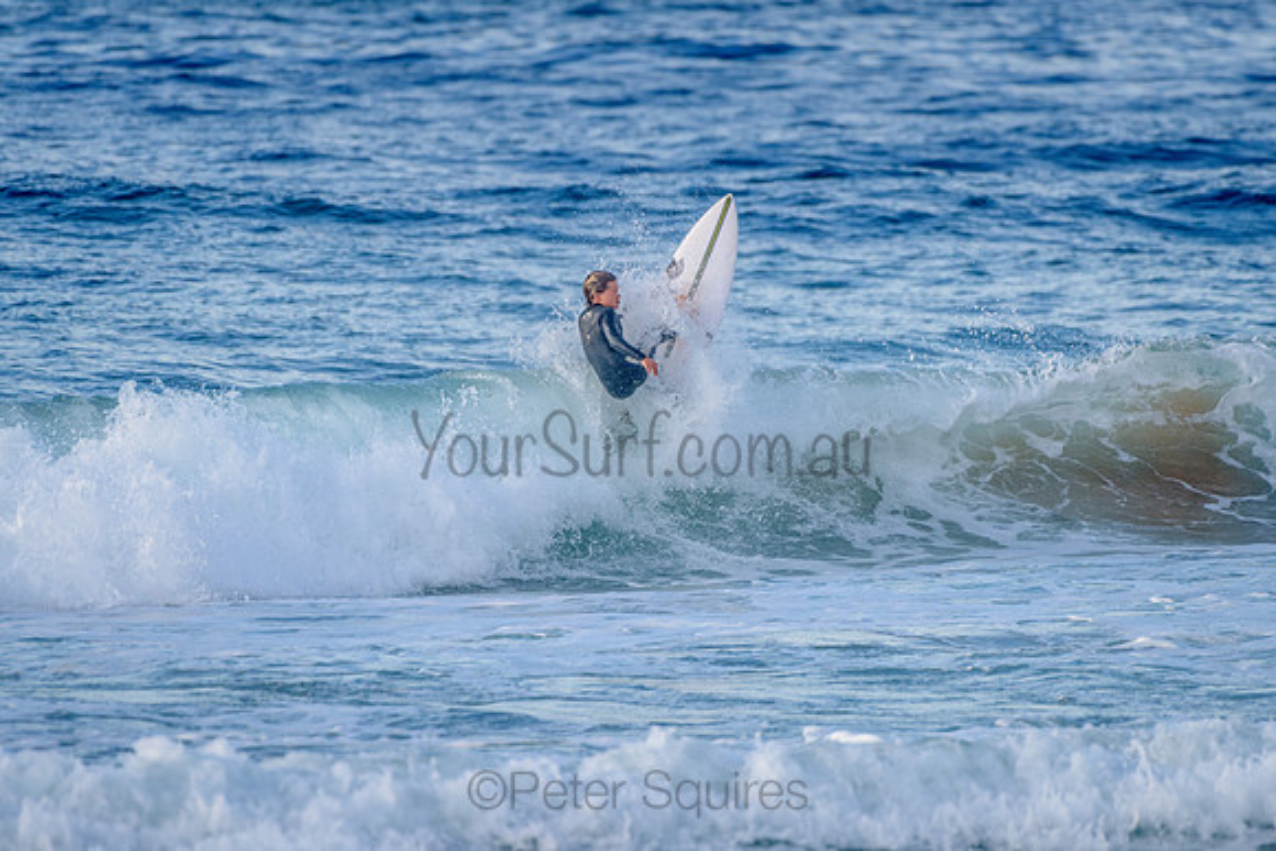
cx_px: 654
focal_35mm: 613
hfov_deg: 3.4
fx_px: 21730
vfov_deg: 2.2
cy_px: 436
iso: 360
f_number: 5.6
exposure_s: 1/1250
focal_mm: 500
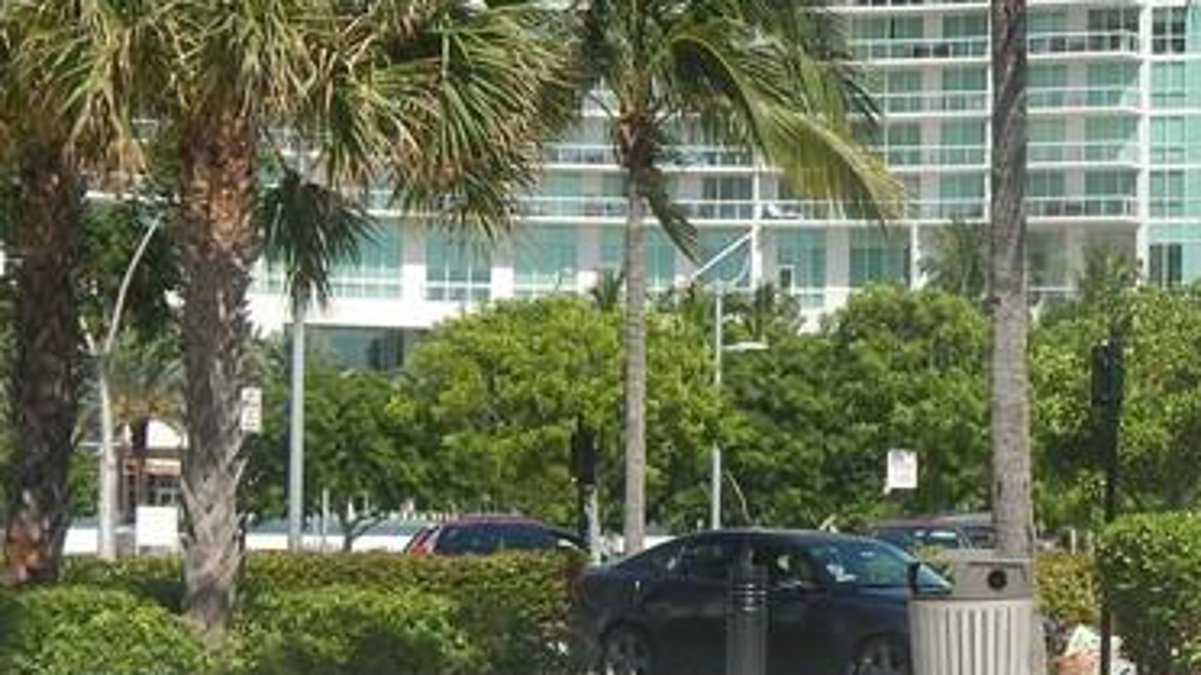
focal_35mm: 114
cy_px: 452
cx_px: 1317
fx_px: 3629
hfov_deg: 18.1
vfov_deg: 10.6
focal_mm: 6.8
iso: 125
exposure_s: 1/500
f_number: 6.9
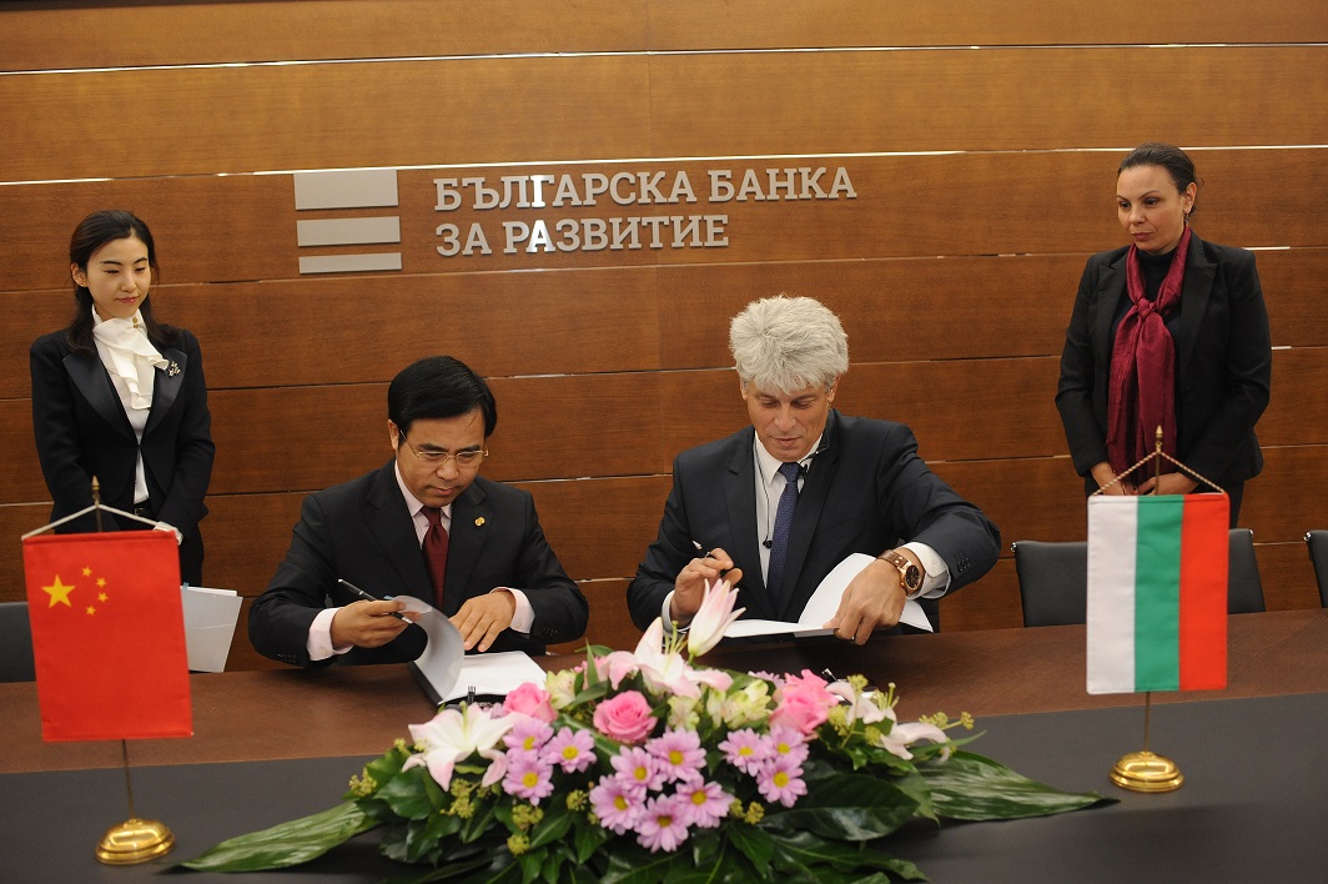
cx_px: 664
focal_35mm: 35
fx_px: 1290
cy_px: 442
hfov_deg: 54.5
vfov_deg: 37.8
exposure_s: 1/200
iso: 2000
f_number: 5
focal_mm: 35
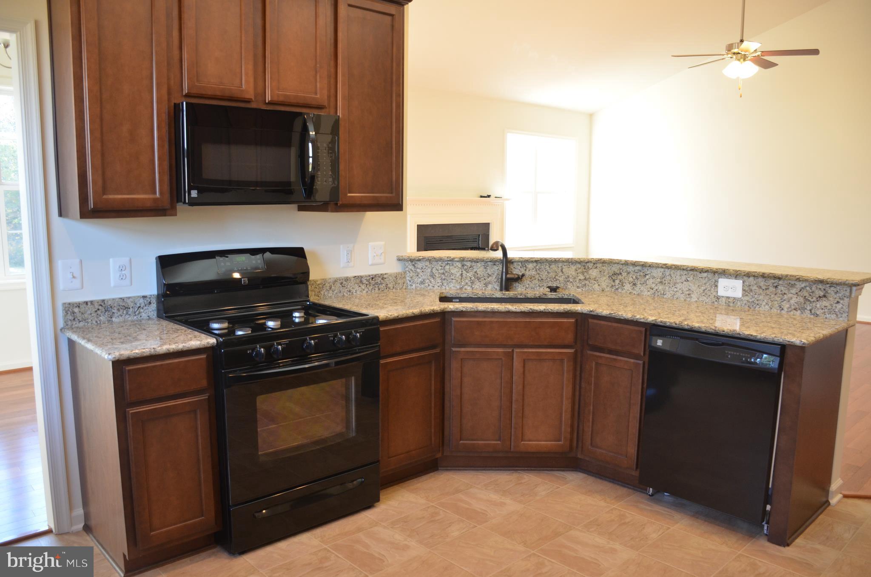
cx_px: 436
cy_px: 288
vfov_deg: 47.7
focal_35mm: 27
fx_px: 652
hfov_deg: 67.5
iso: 640
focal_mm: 18
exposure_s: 1/60
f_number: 4
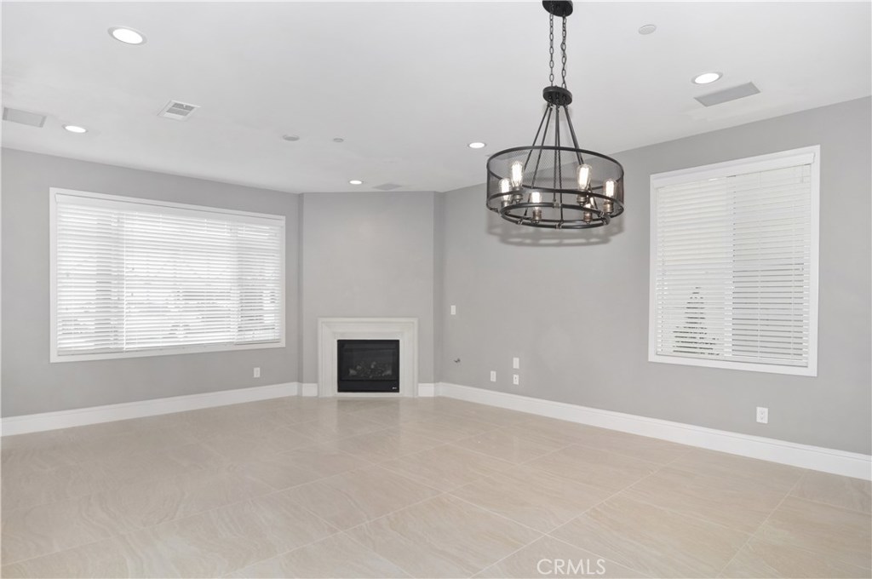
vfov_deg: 67.2
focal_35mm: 18
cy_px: 290
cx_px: 436
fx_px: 435
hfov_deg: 90.1
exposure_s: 1/60
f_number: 7.1
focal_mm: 12
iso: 400
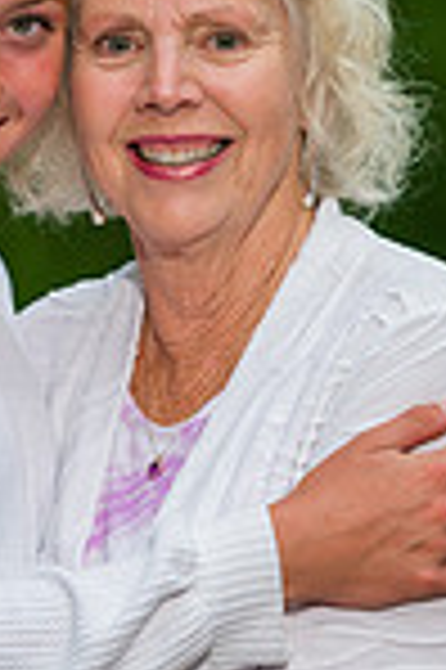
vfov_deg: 4.5
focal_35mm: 454
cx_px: 97
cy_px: 400
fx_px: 8456
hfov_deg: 3.0
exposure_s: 1/400
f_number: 5
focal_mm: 150
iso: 320
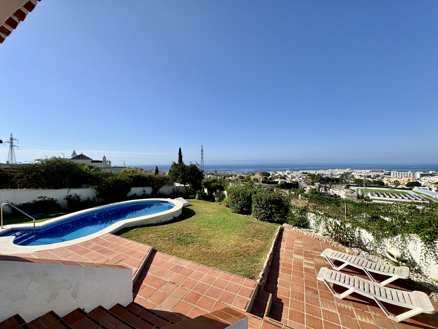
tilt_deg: -1.3
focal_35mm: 14
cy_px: 164
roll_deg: +0.7
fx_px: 177
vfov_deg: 85.7
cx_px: 219
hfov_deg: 102.1
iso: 50
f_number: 2.2
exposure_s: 1/2674
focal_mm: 2.22
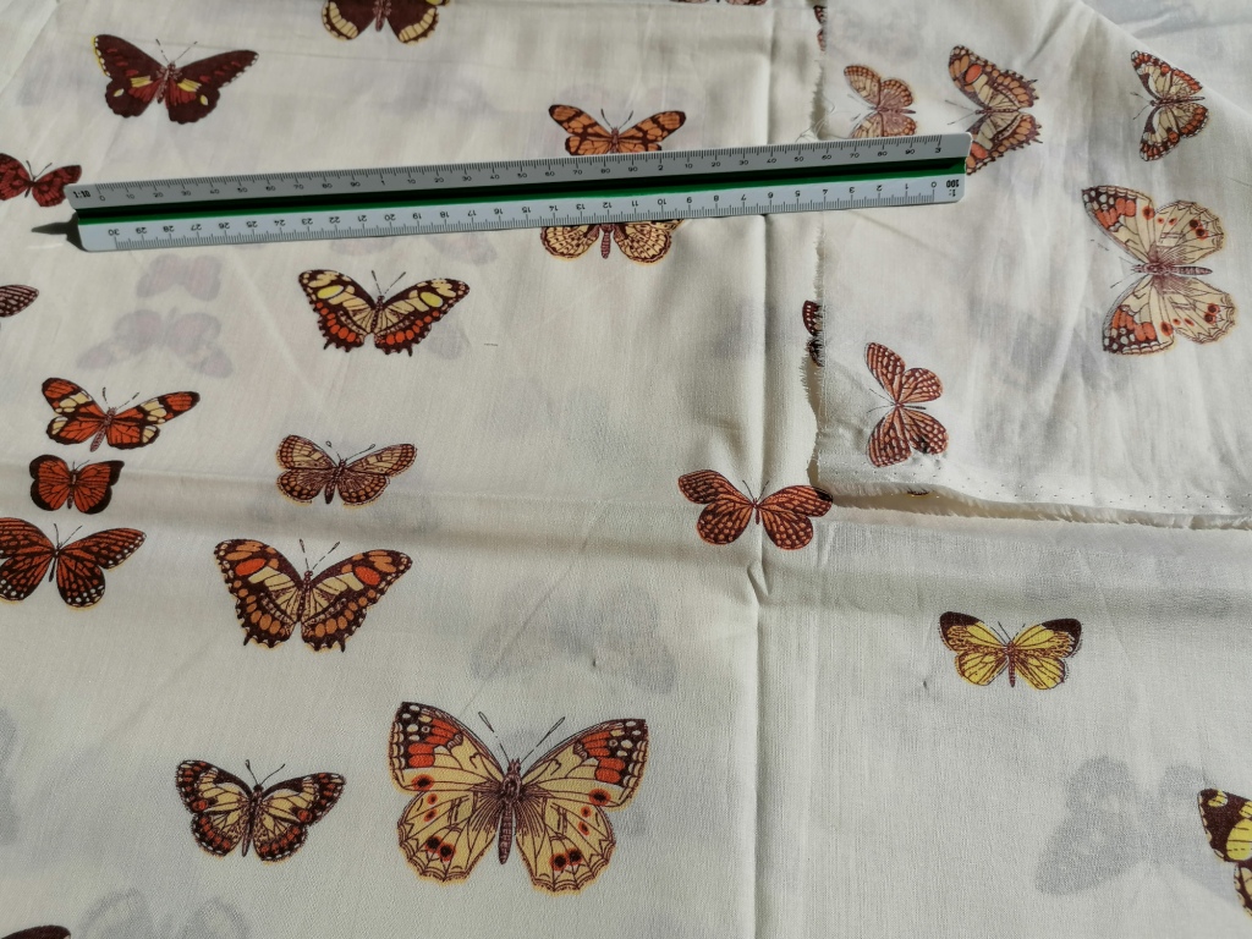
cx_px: 626
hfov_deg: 63.4
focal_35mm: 28
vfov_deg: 49.7
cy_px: 470
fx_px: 1013
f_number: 1.8
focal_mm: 4.75
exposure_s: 1/4695
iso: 50
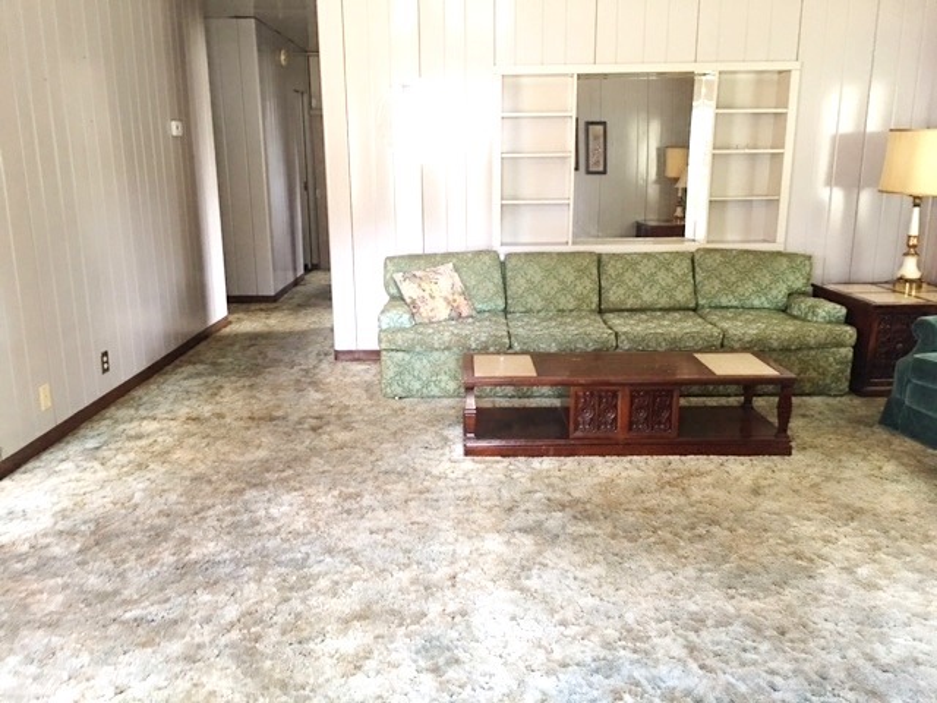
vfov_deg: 48.2
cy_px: 352
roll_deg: +0.2
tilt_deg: -13.0
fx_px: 785
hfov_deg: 61.7
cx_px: 468
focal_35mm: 29
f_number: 2.2
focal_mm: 4.15
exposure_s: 1/4
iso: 64
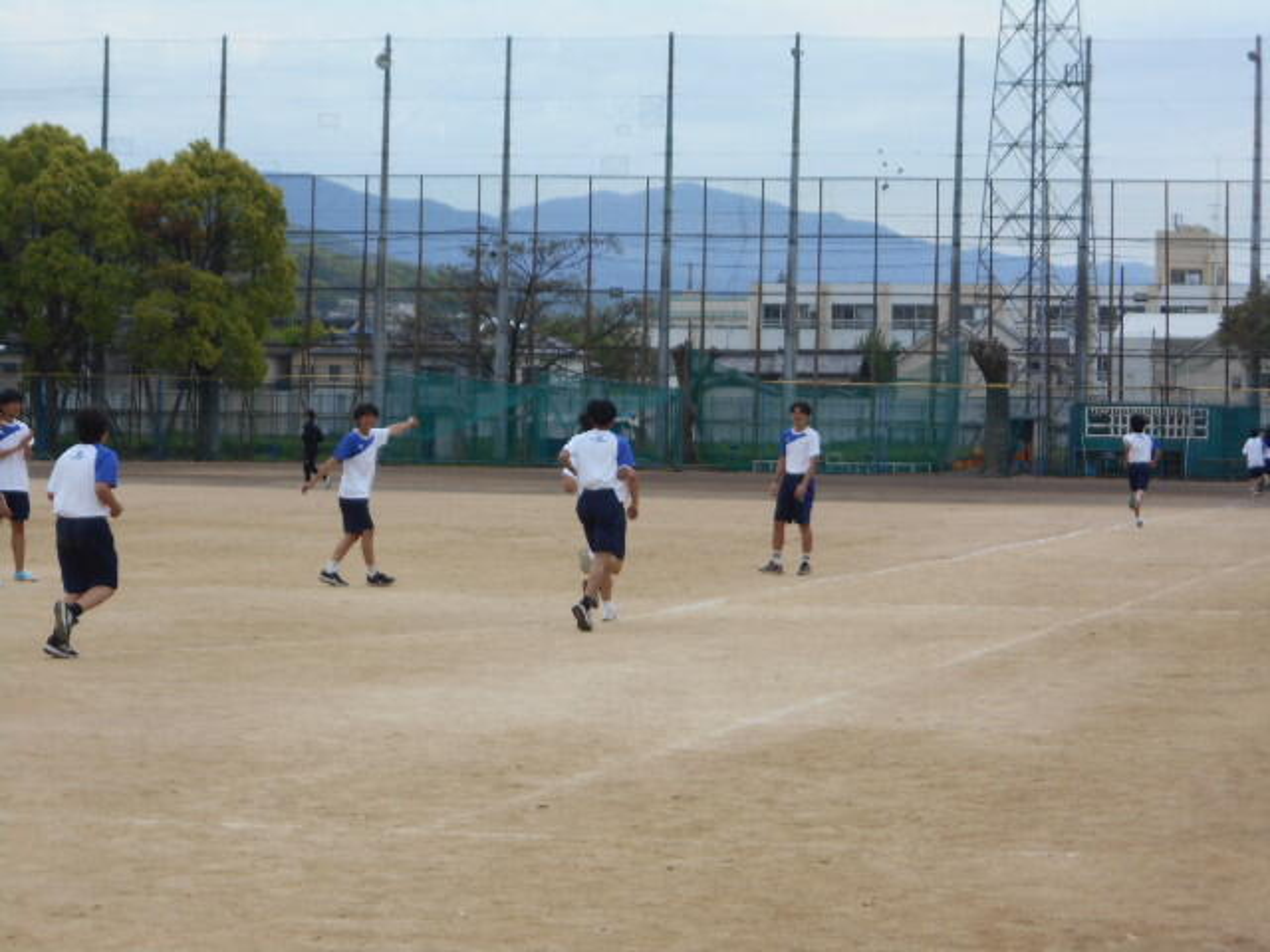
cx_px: 635
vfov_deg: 11.4
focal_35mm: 130
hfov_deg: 15.2
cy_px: 476
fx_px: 4769
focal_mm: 23
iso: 80
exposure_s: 1/320
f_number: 6.5
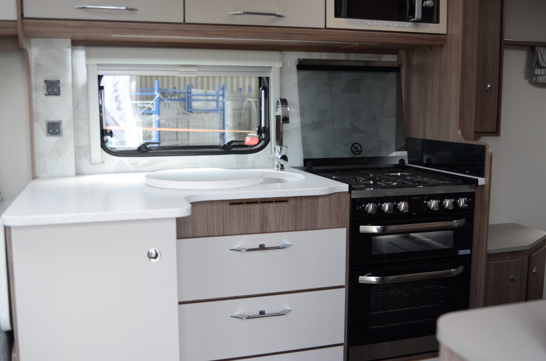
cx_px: 273
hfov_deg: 53.2
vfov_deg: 36.7
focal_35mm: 36
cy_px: 180
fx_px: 545
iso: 100
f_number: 2.8
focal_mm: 24
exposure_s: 1/30
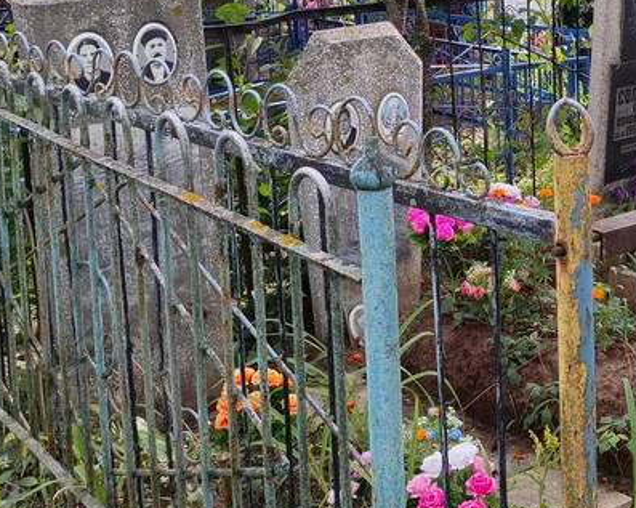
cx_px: 591
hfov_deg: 28.7
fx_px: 1185
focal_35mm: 63
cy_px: 93
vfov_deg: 23.8
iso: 144
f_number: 1.69
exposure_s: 1/100
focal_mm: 4.76
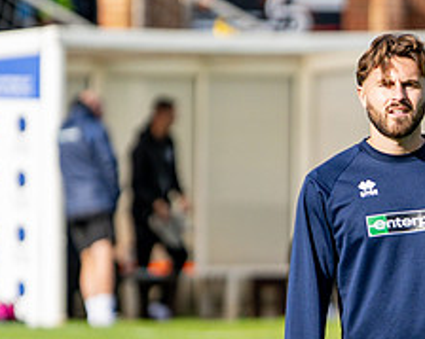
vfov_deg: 2.9
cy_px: 265
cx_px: 445
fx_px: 6714
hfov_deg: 3.6
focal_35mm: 534
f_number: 1.4
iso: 100
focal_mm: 85
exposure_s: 1/5000
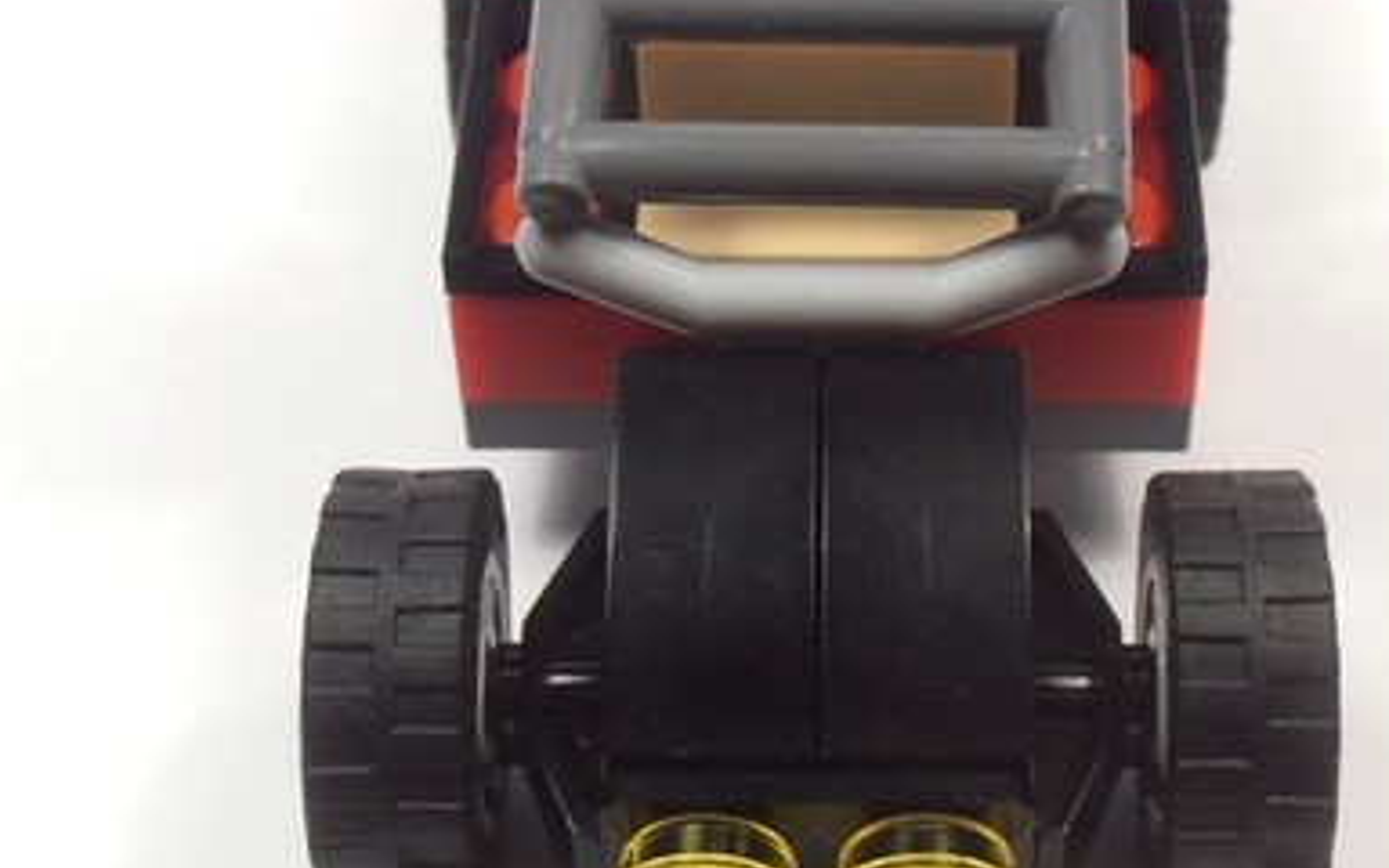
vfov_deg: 14.1
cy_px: 132
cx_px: 810
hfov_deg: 22.5
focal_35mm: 92
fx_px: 3483
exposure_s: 1/80
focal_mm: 6.61
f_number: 3.9
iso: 80
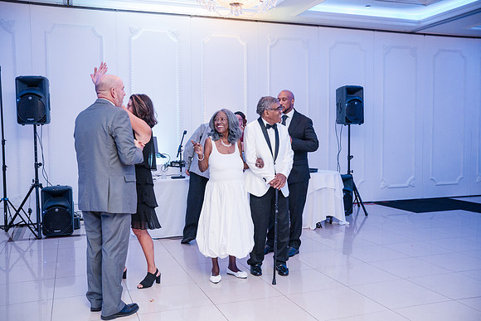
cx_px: 240
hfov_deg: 54.4
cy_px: 160
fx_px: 468
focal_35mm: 35
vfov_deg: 37.9
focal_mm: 35
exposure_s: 1/250
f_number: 4
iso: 5000
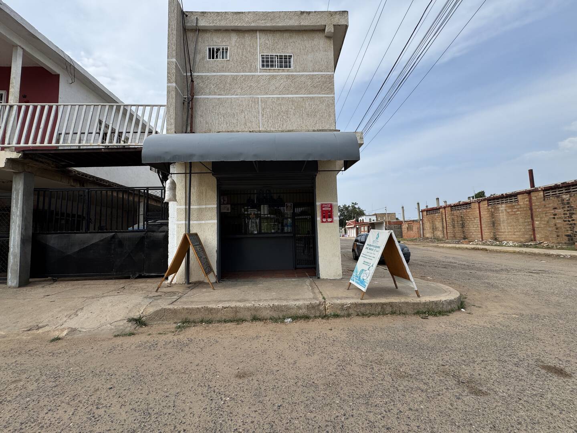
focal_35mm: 14
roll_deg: +1.0
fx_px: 233
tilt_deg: +5.2
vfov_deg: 85.7
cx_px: 288
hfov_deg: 102.1
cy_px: 216
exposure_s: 1/1346
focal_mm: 2.22
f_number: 2.2
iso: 50
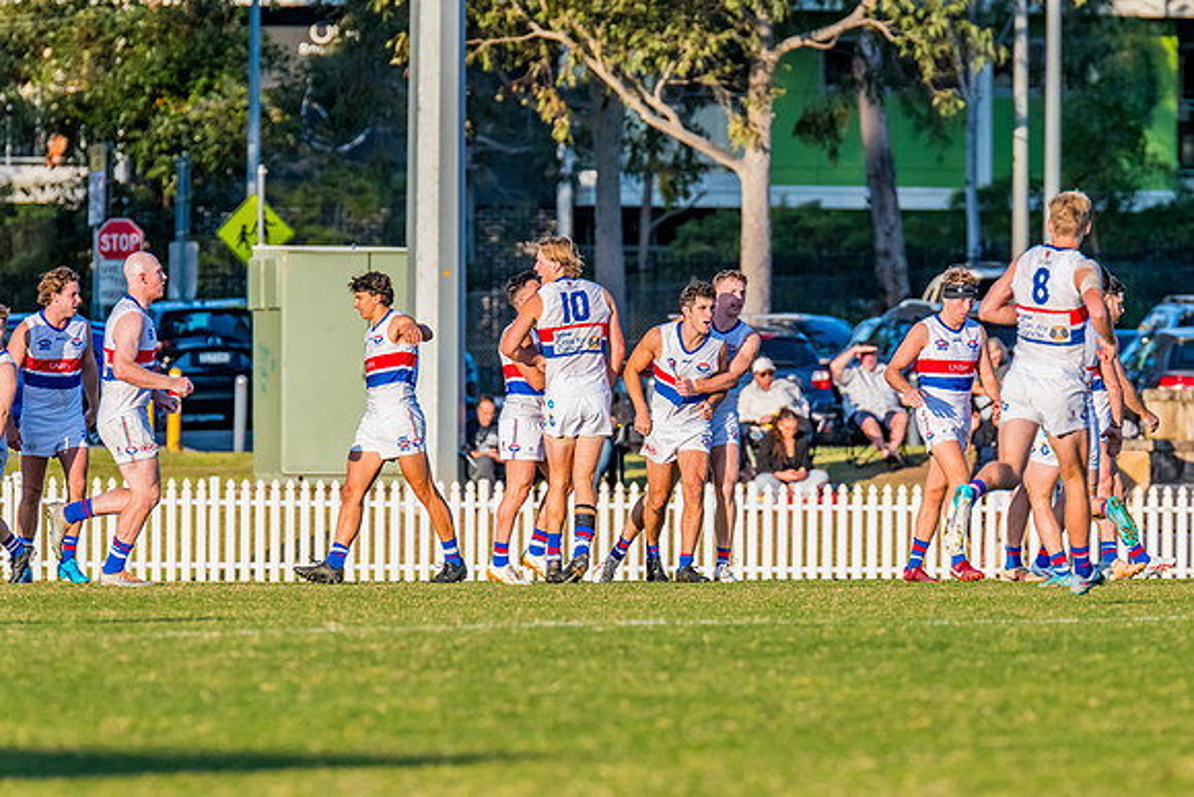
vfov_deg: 2.9
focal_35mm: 476
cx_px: 664
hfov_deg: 4.3
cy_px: 396
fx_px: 15793
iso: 800
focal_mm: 420
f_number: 8
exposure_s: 1/1600
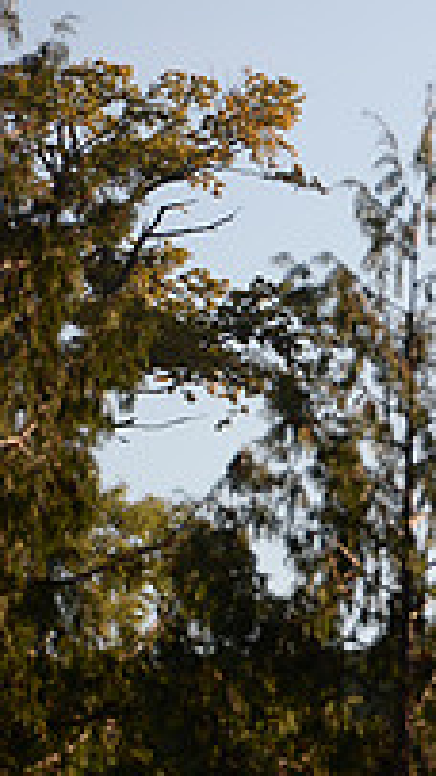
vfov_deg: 3.6
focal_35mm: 597
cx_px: 895
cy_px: 566
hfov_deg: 2.0
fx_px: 12285
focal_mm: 200
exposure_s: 1/800
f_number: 4.5
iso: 160
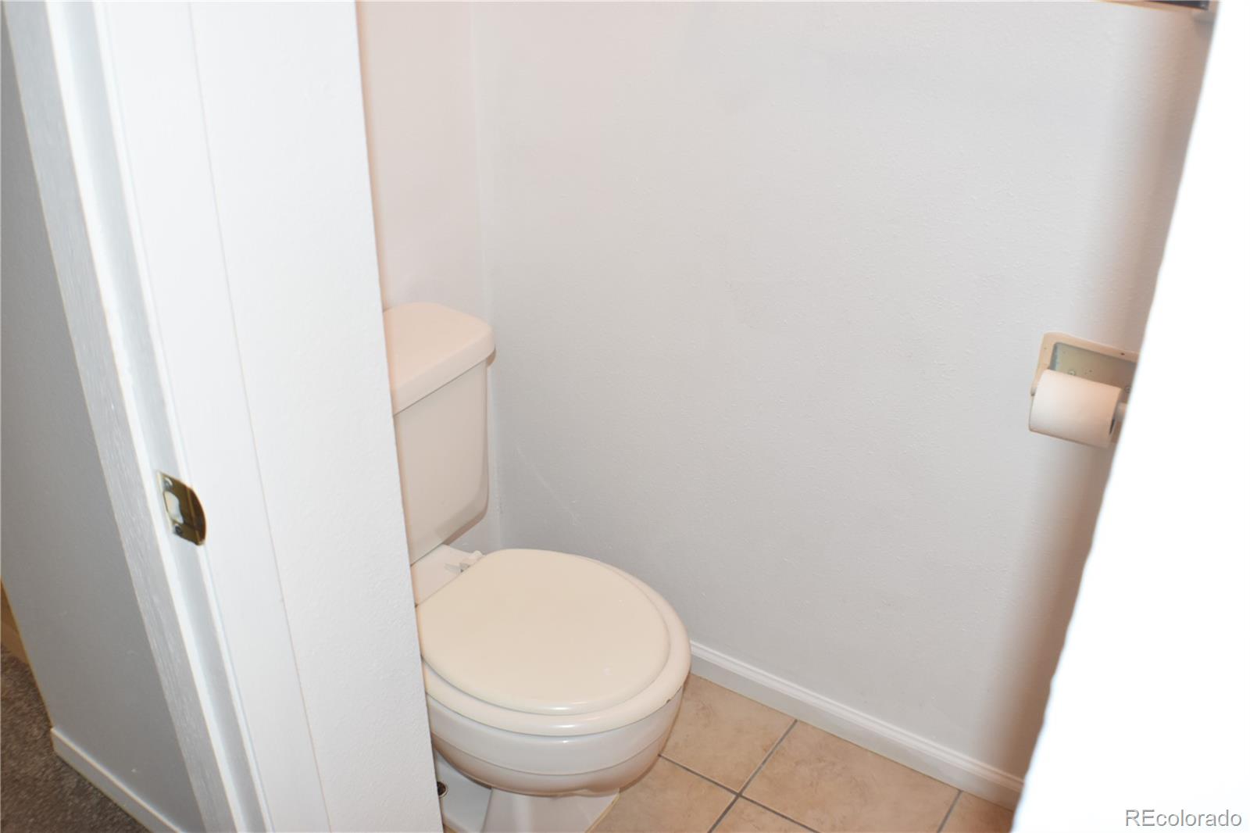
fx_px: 1458
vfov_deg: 31.9
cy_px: 416
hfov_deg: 46.4
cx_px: 625
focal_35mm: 42
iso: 800
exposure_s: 1/100
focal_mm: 28
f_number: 5
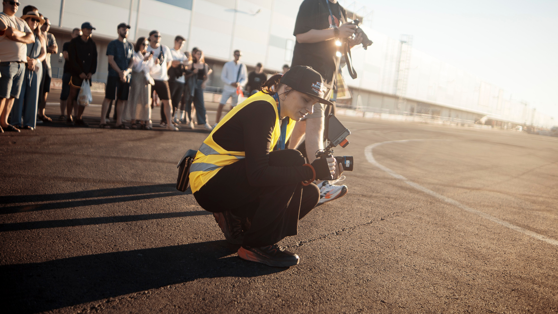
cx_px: 279
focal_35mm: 36
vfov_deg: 33.2
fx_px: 527
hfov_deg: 55.8
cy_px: 144
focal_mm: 23
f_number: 1.2
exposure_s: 1/2500
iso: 100
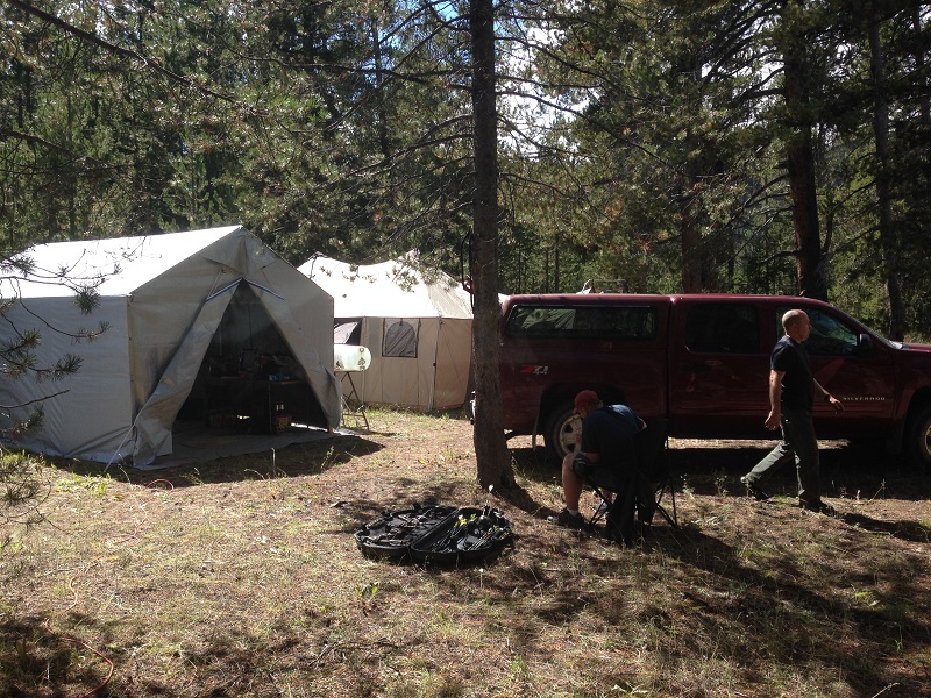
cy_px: 349
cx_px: 466
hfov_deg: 55.4
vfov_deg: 42.9
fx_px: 888
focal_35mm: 33
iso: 50
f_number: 2.4
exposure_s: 1/565
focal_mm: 4.12
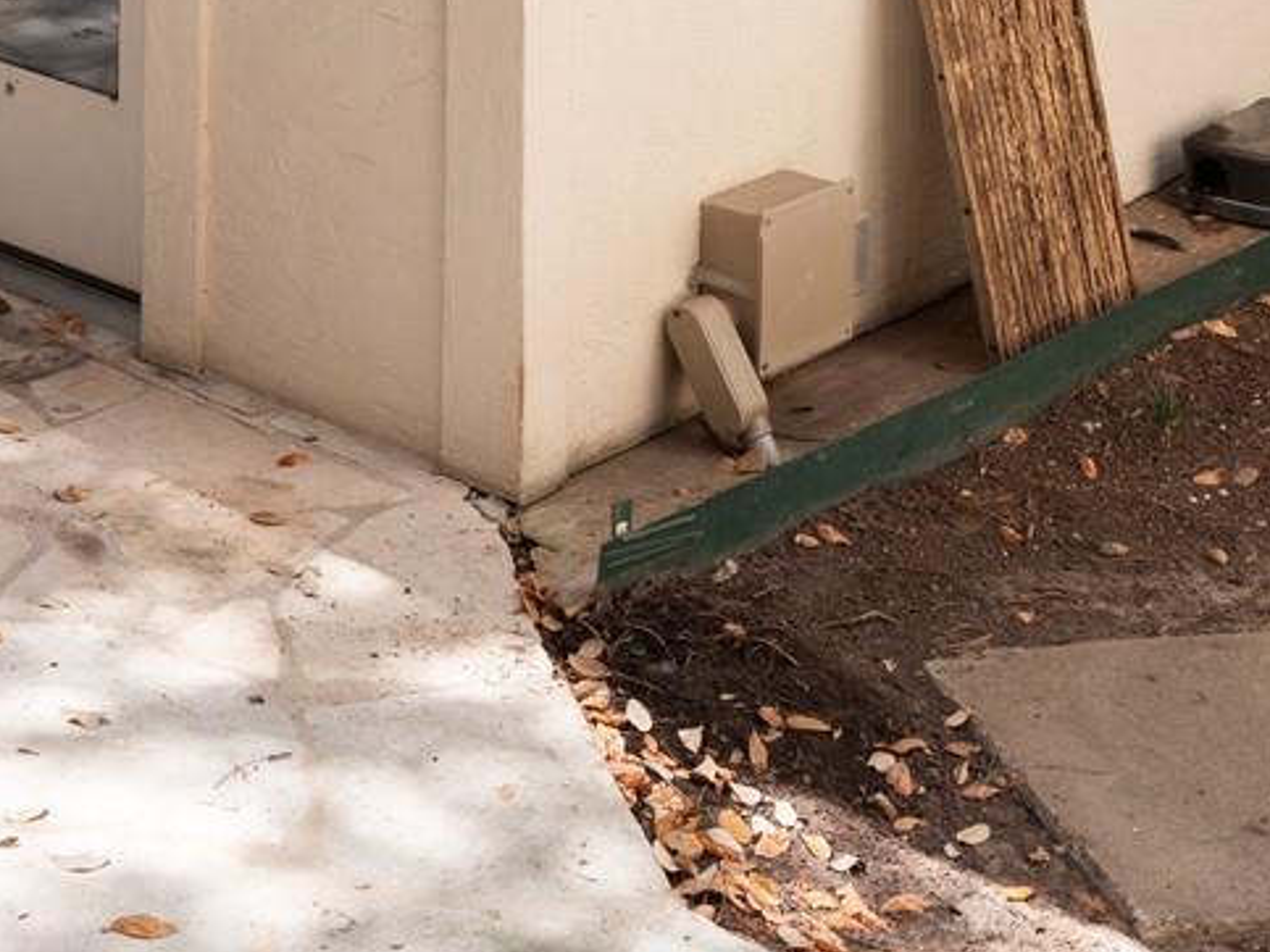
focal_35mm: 89
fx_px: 3264
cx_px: 145
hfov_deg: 21.6
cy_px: -857
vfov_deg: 14.3
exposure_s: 1/8
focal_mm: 27
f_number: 13
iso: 250
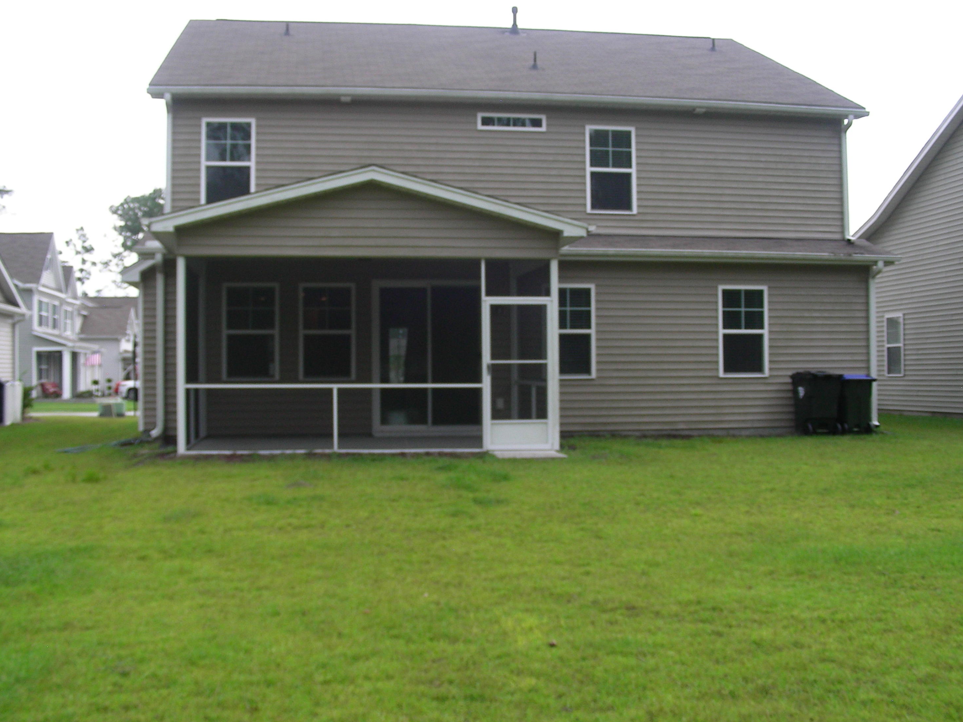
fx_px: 1085
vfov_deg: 36.8
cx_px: 487
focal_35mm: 39
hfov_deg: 47.9
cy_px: 358
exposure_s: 1/120
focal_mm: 6.3
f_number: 3.5
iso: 50
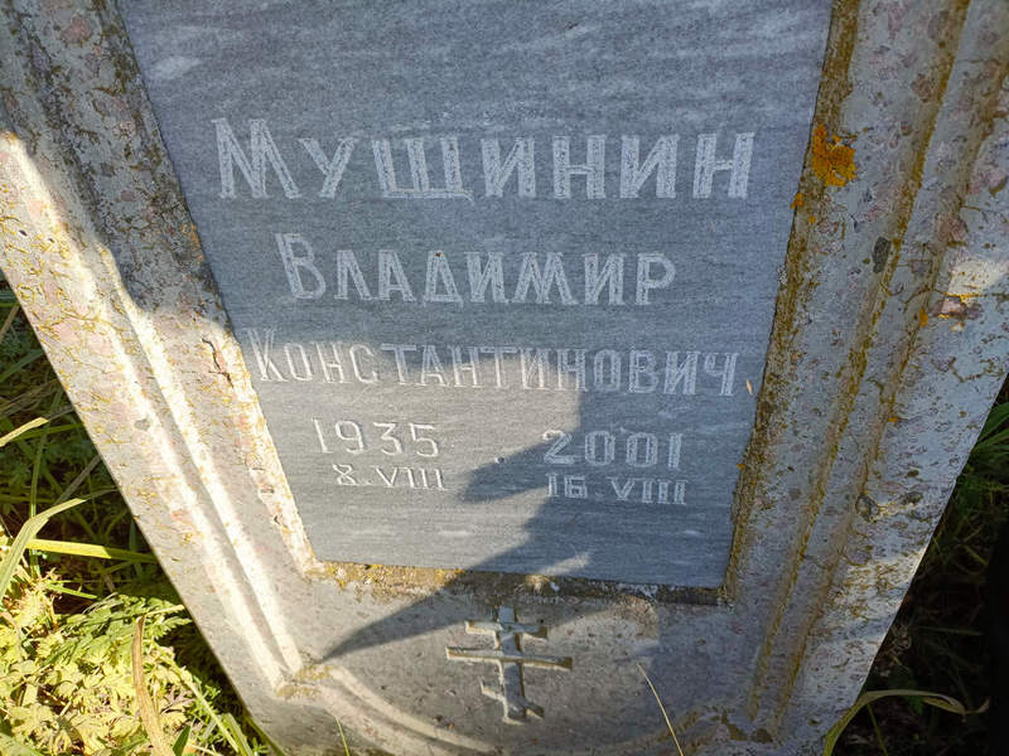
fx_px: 729
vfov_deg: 54.9
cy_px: 378
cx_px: 504
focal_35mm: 25
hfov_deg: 69.4
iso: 112
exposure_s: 1/324
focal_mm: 4.76
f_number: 1.69
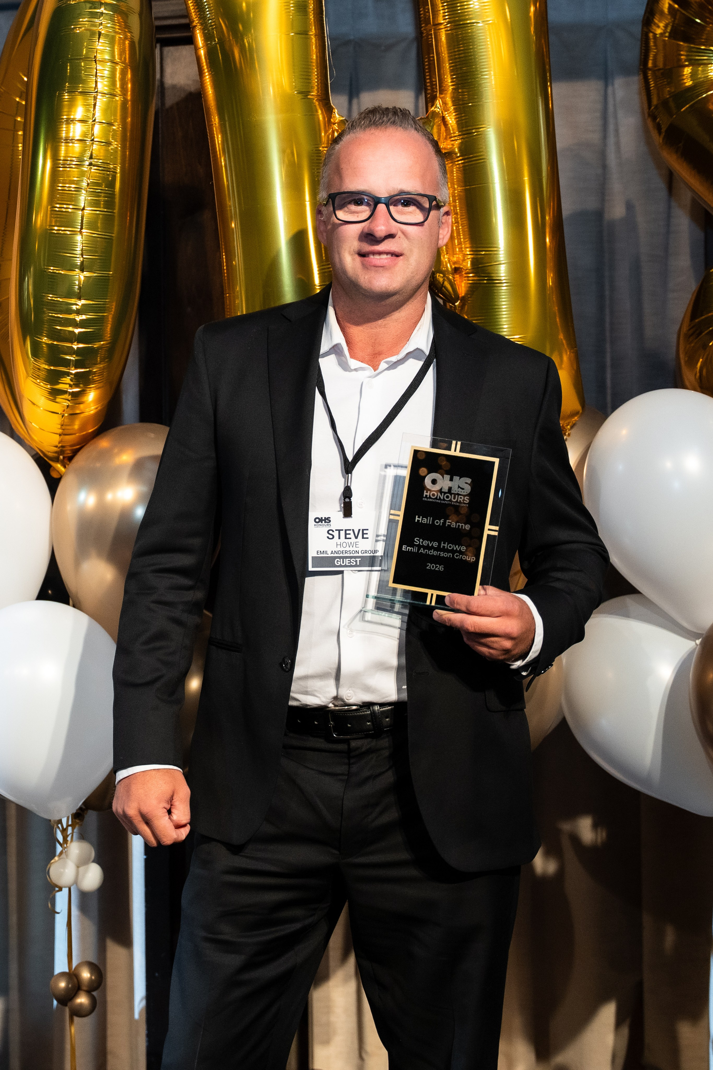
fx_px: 2139
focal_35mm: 72
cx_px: 242
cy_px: 475
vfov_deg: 28.0
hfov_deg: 18.9
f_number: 2.8
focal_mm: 43.2
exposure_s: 1/200
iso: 1250
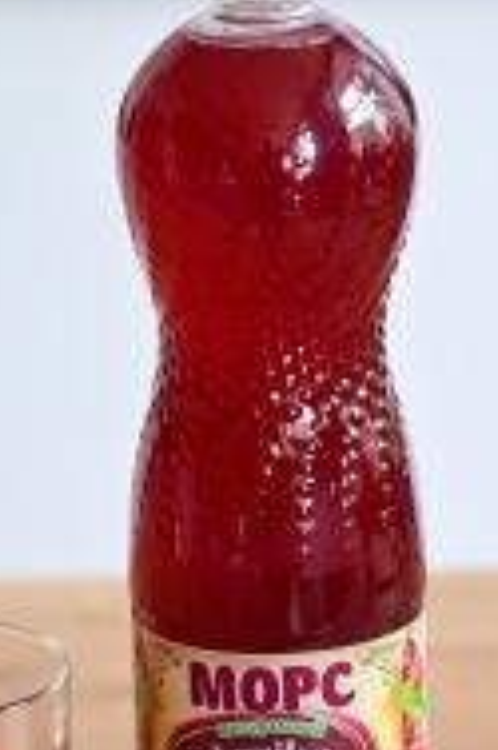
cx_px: 243
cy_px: 598
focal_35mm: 203
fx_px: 4220
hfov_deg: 6.8
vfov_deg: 10.1
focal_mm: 85
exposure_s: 1/200
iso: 1000
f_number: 3.5
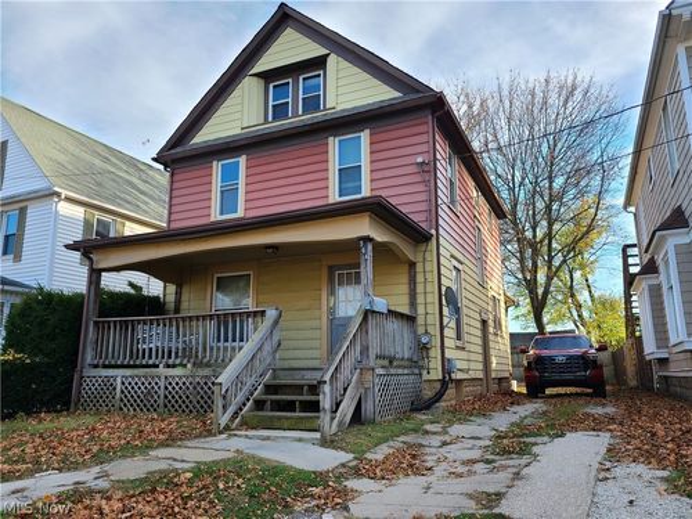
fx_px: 520
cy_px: 260
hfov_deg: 67.3
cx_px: 346
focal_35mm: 26
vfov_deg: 53.1
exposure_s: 1/427
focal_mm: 5.4
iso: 40
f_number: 1.8
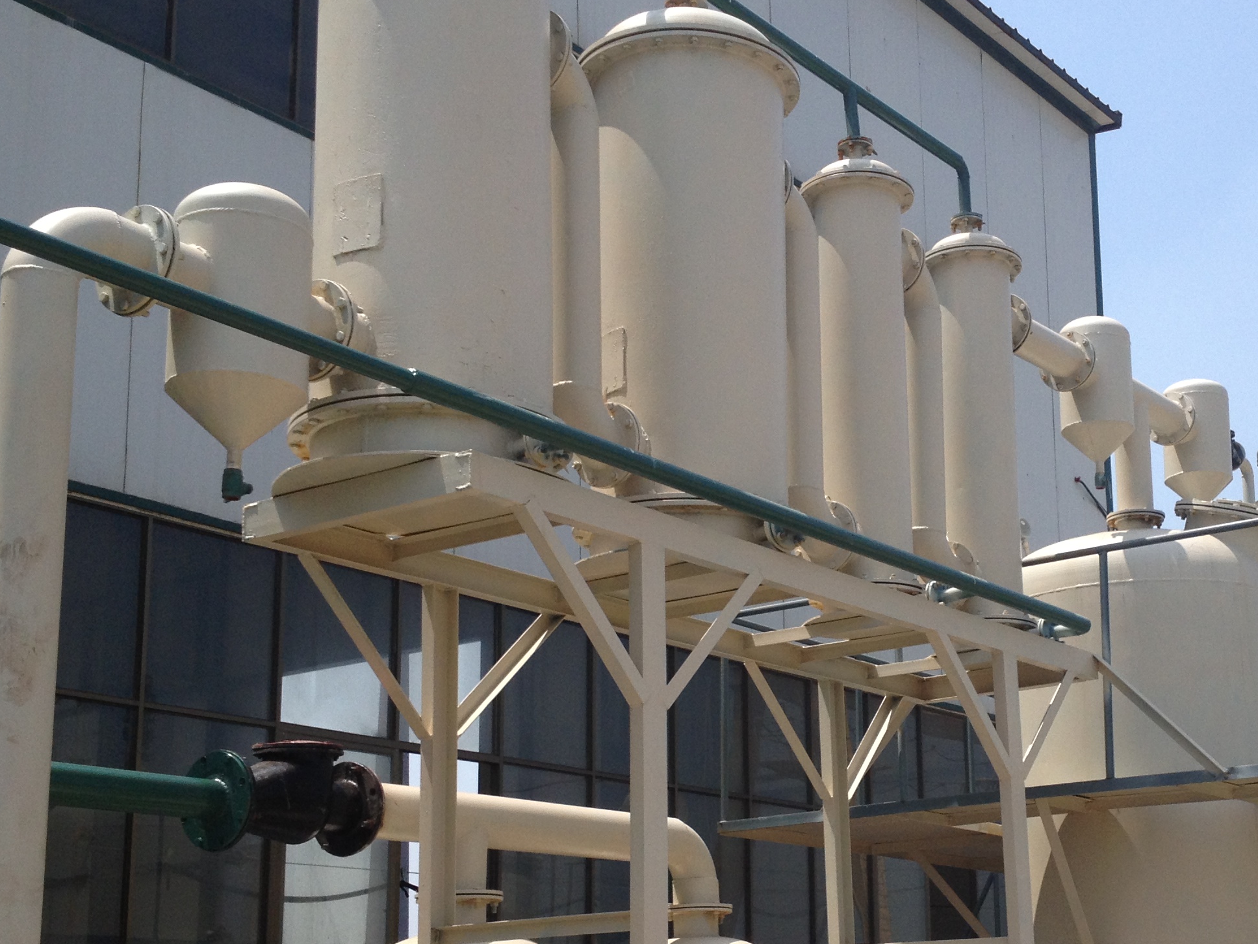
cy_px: 633
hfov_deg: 32.4
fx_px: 2144
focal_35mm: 59
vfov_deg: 24.7
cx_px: 847
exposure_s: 1/1783
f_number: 2.4
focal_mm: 4.28
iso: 50
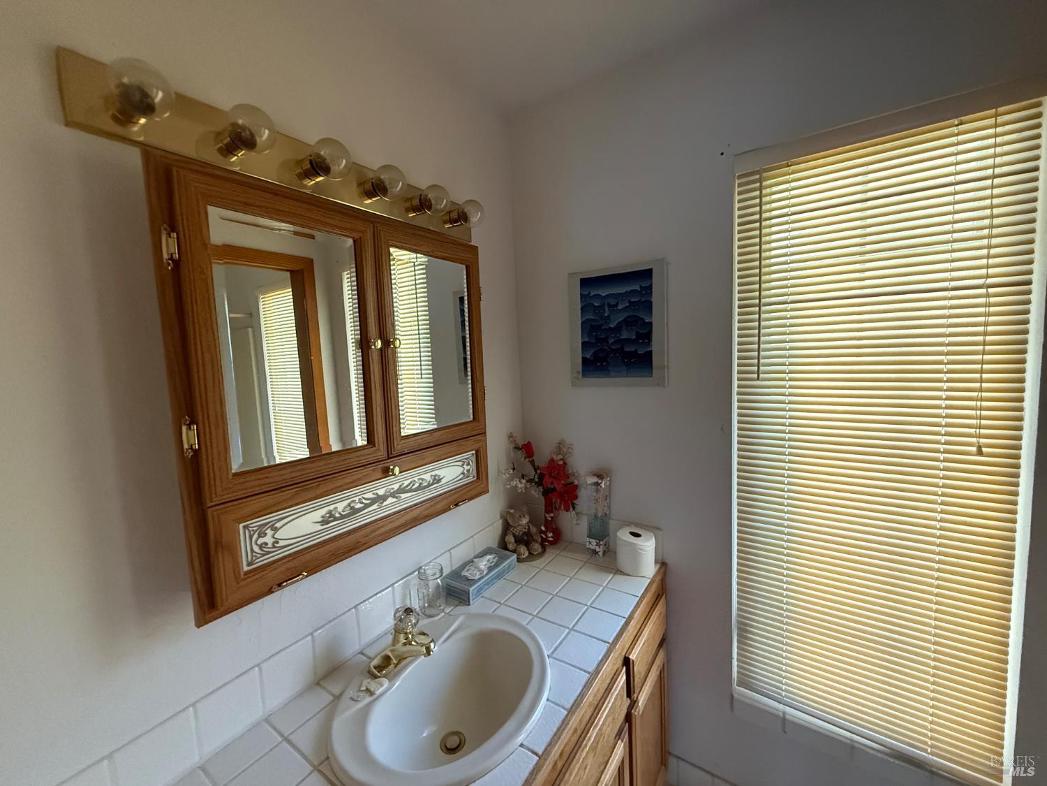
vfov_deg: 85.7
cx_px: 524
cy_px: 393
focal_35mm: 14
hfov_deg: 102.1
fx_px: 423
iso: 800
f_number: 2.2
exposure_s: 1/60
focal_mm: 2.22
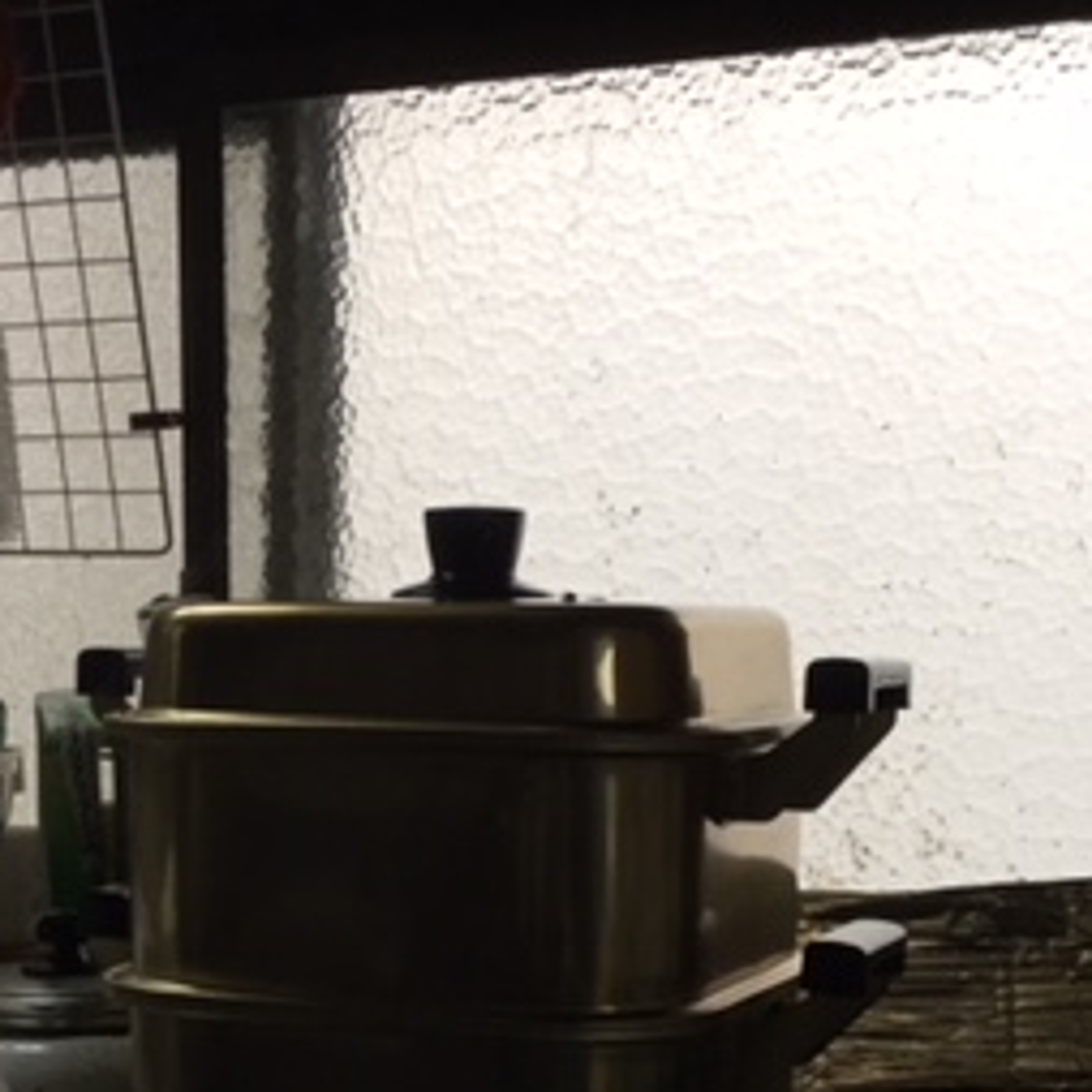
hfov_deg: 24.9
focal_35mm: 69
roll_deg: +0.5
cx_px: 421
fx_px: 2463
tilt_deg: -6.7
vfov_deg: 24.6
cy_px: 877
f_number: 2.4
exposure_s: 1/30
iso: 50
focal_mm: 3.3
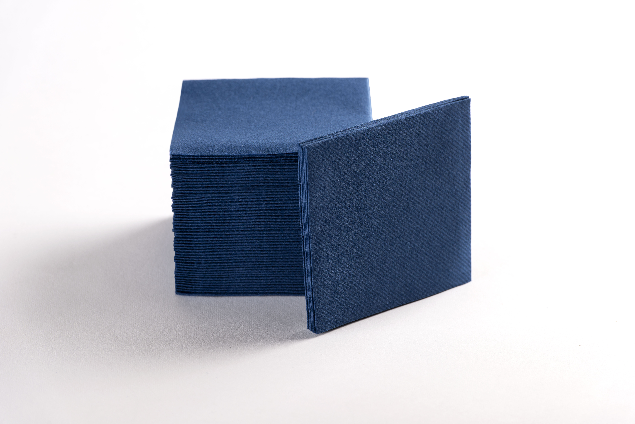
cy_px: 212
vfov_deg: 6.9
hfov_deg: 10.3
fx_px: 3529
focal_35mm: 200
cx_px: 318
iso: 160
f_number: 9
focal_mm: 200
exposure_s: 1/125
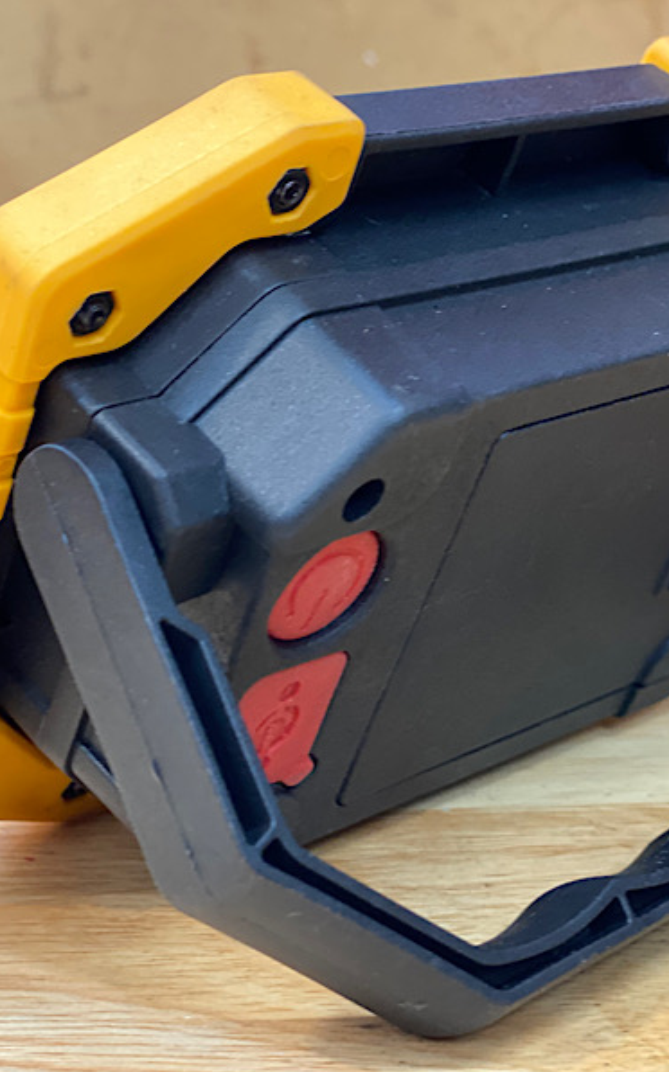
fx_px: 2161
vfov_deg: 27.9
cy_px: 536
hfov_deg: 17.6
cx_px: 428
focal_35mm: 74
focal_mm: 6
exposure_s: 1/30
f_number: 2
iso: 400
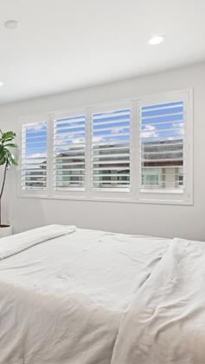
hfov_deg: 37.8
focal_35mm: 28
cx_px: 7
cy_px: 181
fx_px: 269
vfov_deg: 68.3
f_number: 11
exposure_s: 1/2.5
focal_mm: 17.5
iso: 100
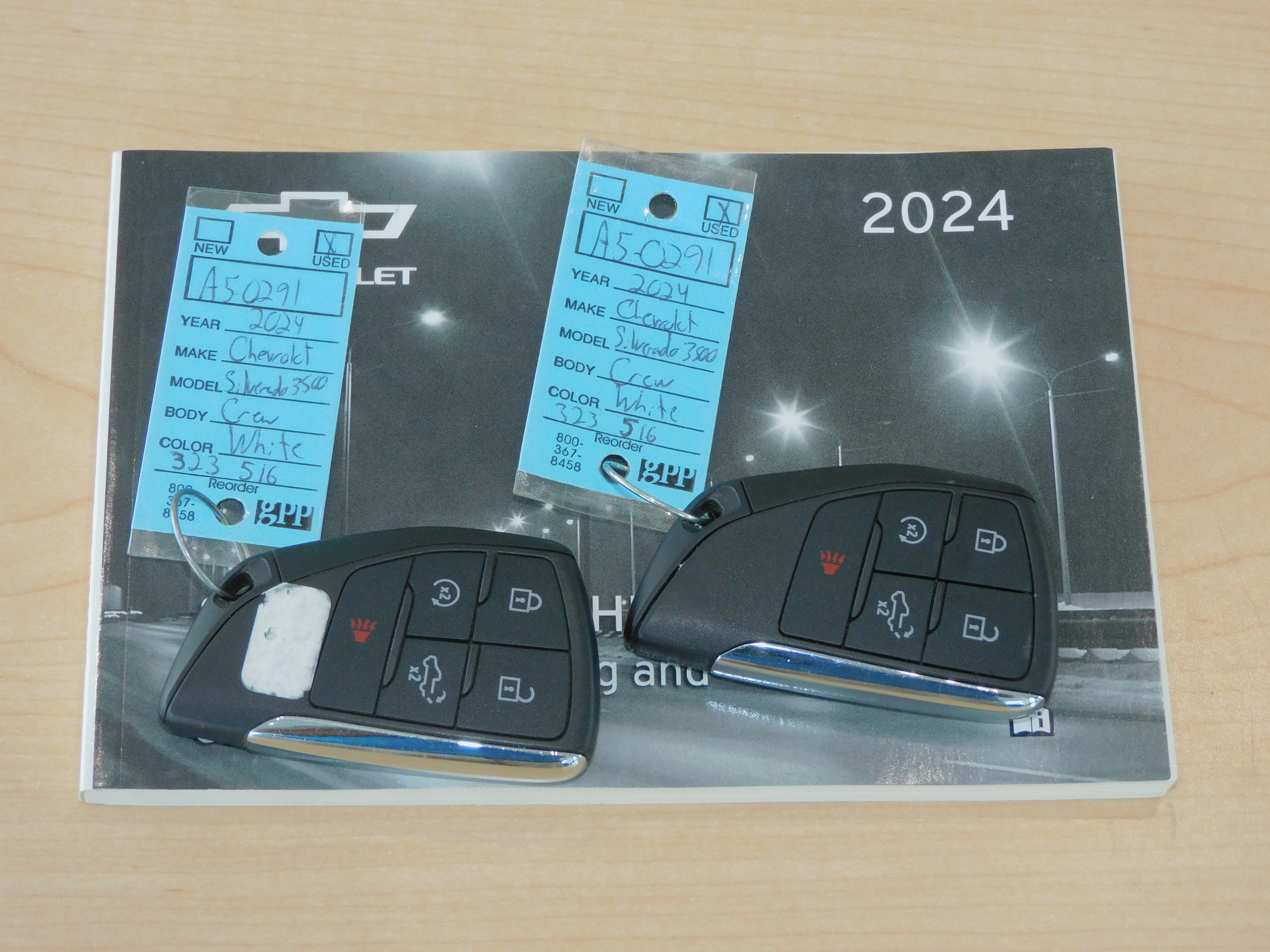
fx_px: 3119
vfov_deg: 17.4
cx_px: 635
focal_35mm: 85
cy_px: 476
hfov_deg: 23.0
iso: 200
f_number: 4.5
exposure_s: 1/60
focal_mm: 15.2
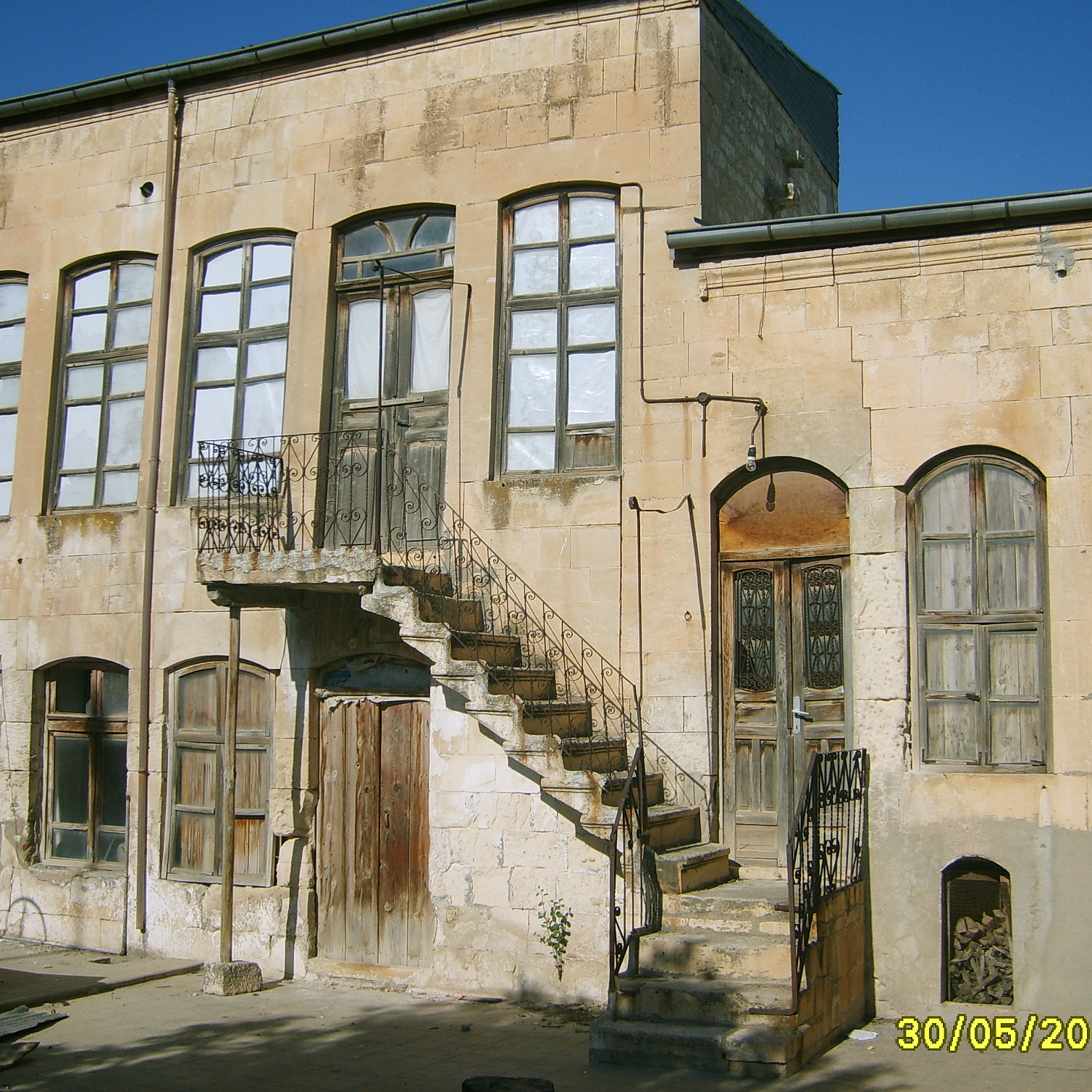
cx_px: 588
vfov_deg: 40.0
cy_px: 545
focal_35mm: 42
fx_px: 1499
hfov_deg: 40.0
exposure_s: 1/250
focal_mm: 5.8
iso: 50
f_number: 7.1
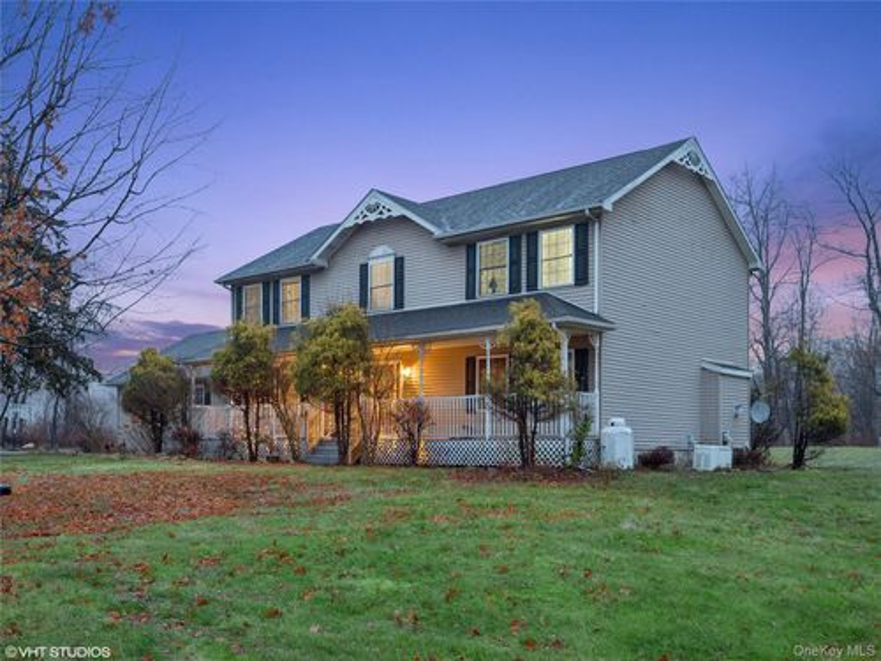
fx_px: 865
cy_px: 330
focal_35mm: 34
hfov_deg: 54.0
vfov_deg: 41.8
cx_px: 440
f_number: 4
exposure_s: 1/8
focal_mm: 17
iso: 800
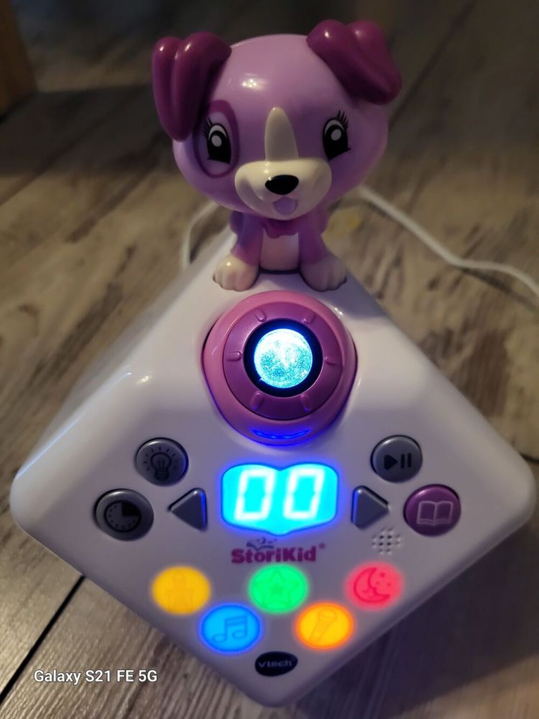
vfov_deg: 67.3
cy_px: 360
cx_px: 270
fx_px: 540
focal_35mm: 26
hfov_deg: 53.1
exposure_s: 1/50
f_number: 1.8
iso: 640
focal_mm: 5.4
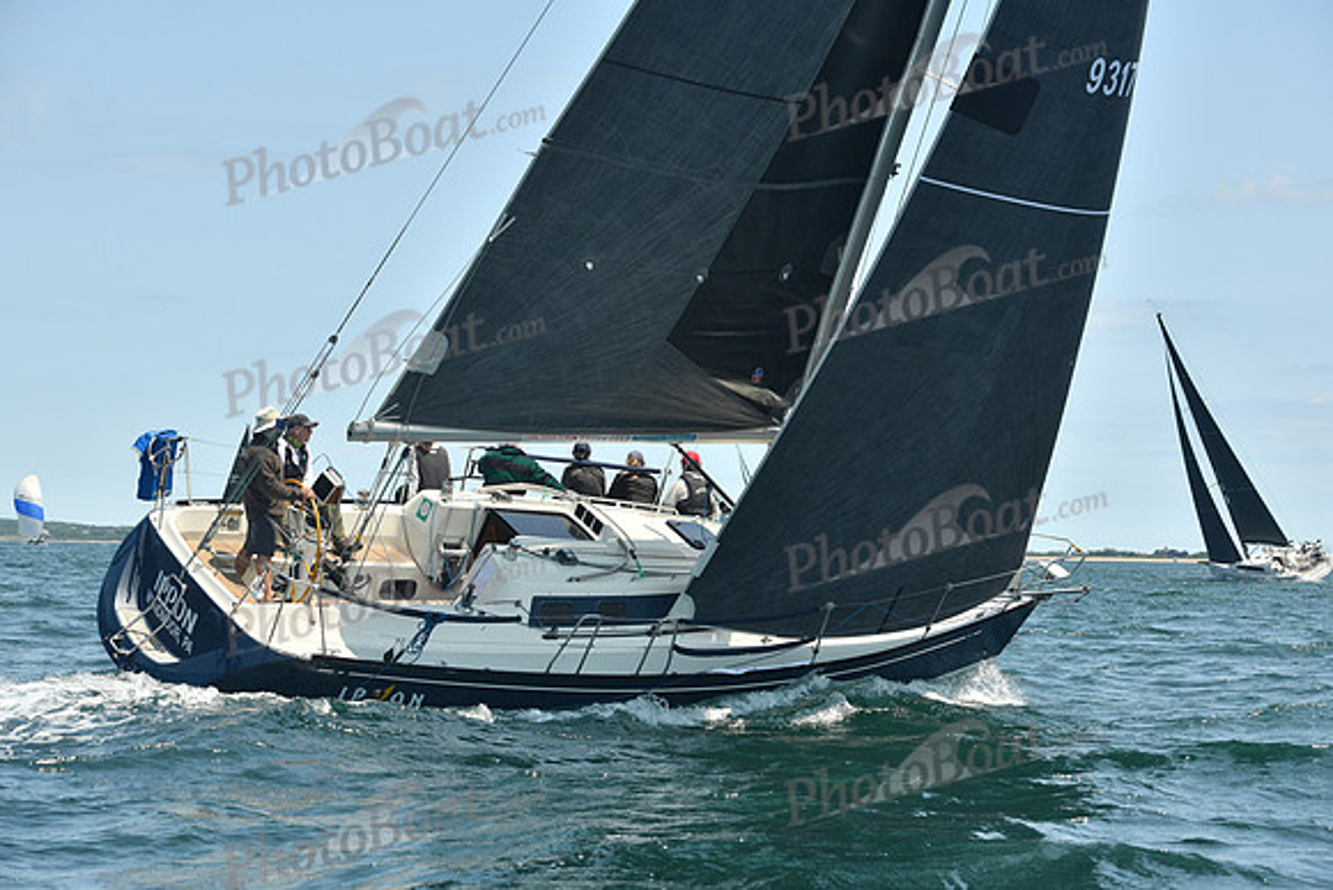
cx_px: 666
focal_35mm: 70
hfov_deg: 28.8
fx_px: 2592
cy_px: 445
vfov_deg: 19.5
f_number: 7.1
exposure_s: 1/640
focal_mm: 70
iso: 320
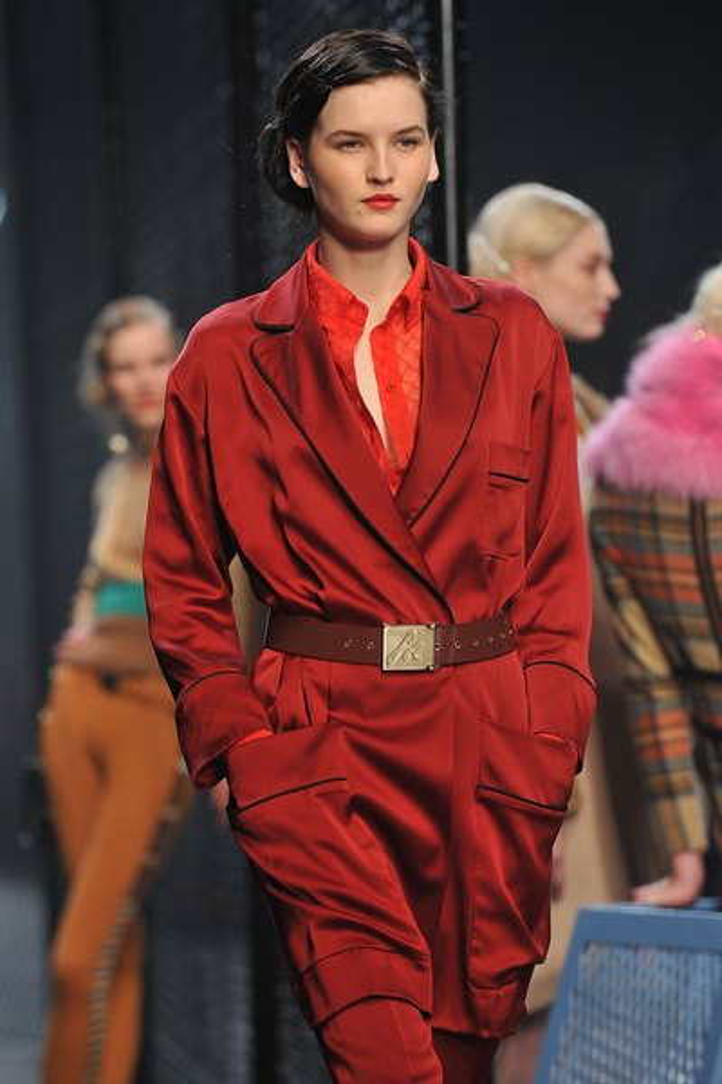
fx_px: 6016
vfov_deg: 10.3
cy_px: 542
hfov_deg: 6.9
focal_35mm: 200
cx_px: 361
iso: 1600
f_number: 4
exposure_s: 1/800
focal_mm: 200
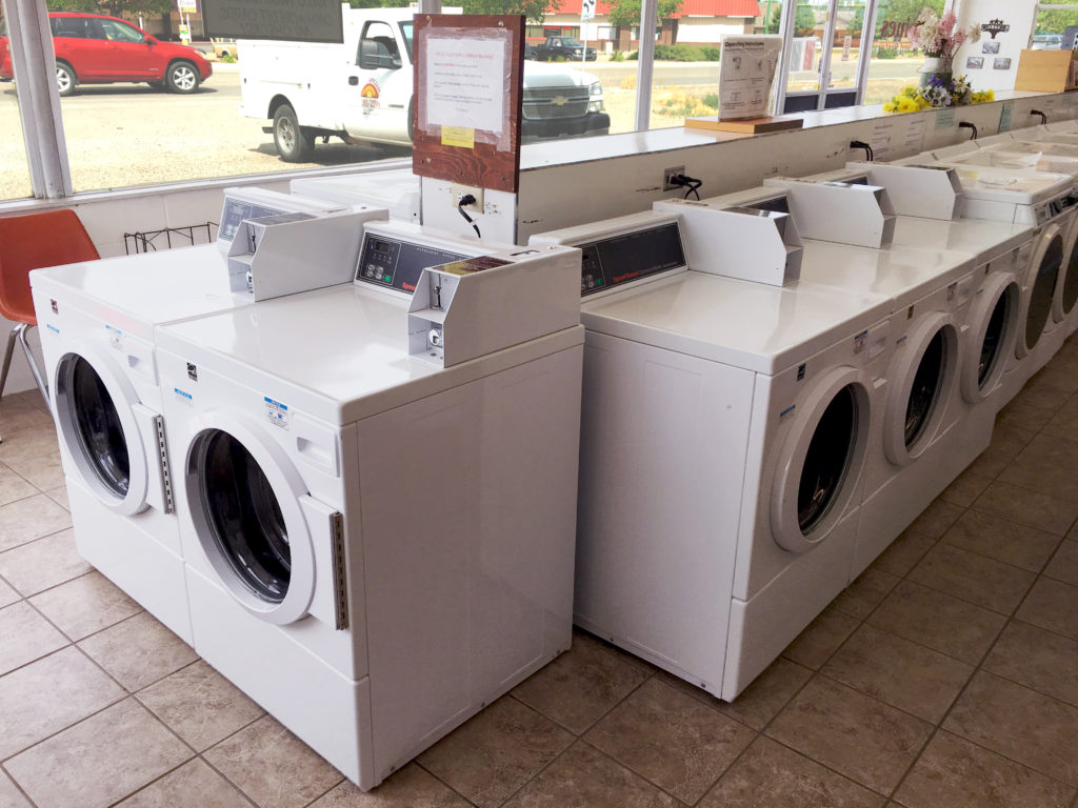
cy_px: 404
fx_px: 903
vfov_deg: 48.2
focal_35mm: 29
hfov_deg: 61.7
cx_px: 539
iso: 25
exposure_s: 1/557
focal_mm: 4.15
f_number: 2.2
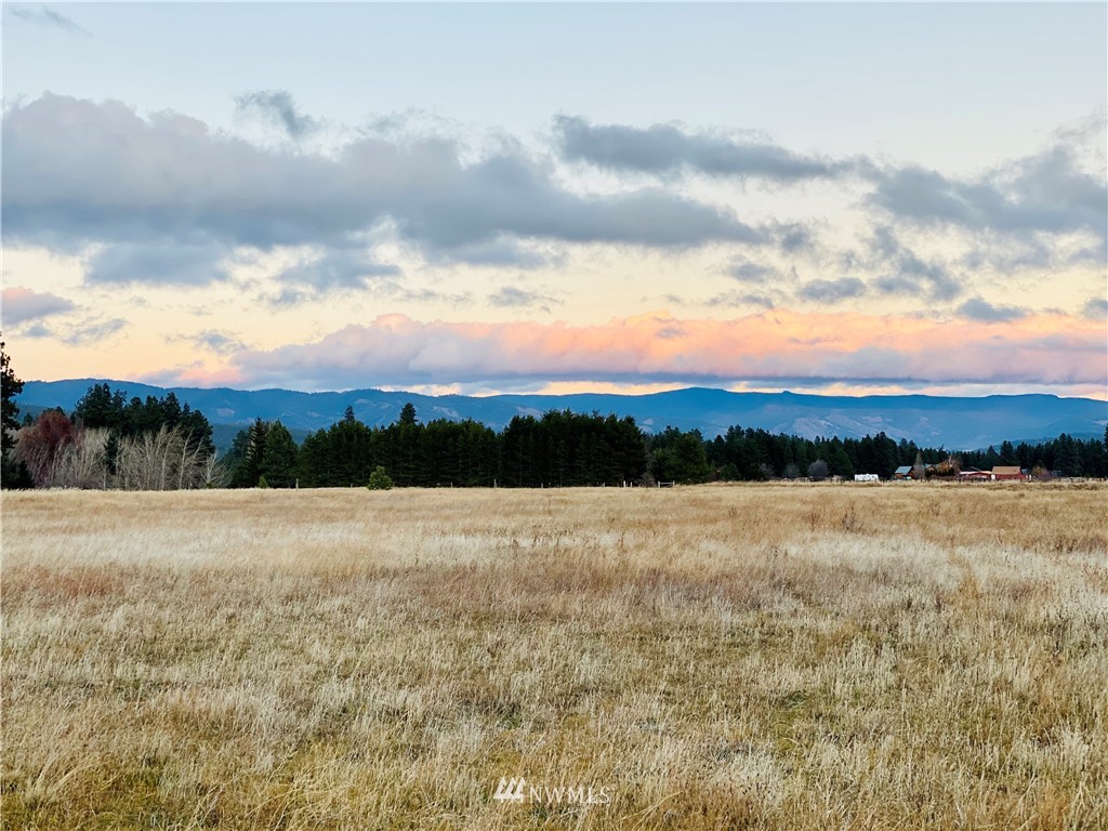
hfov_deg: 36.8
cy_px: 416
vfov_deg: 28.0
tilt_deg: +2.2
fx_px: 1664
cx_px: 554
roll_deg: -1.5
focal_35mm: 52
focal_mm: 6
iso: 25
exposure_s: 1/122
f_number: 2
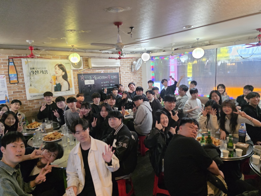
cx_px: 130
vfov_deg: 58.9
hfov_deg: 73.9
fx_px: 173
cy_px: 98
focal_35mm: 23
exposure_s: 1/120
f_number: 1.7
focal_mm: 6.3
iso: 2000
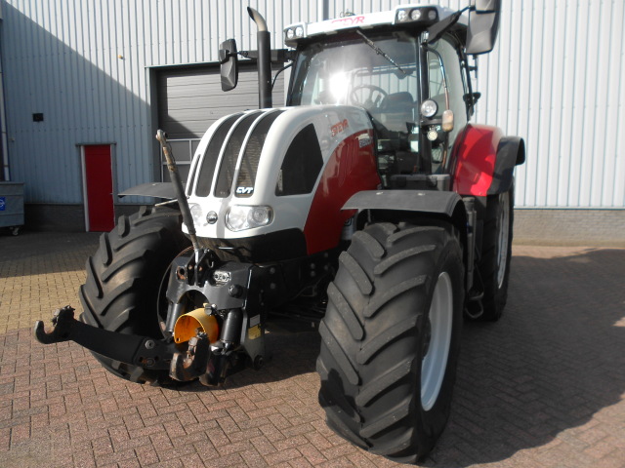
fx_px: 469
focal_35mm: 26
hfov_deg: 67.3
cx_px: 312
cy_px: 234
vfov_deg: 53.1
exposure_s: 1/640
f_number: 3.2
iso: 80
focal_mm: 4.6
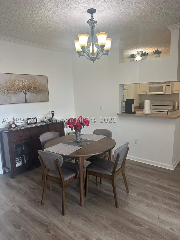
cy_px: 120
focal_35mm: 24
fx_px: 166
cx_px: 90
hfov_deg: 56.8
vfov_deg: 71.6
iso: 125
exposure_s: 1/120
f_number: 1.78
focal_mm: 6.86
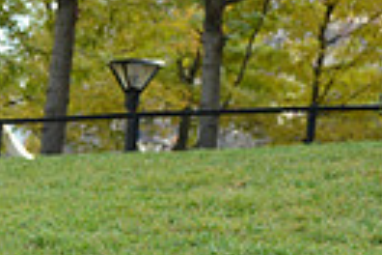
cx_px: -368
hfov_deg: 8.2
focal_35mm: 241
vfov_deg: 5.6
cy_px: 538
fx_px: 2557
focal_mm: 55
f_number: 8
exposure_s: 1/80
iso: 250
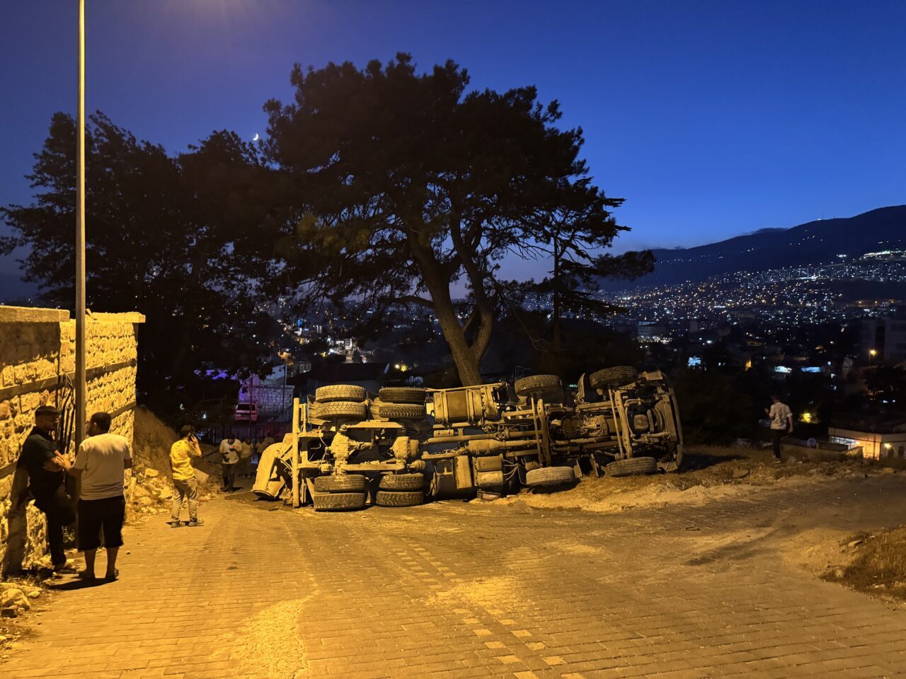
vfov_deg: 56.8
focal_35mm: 24
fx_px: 628
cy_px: 340
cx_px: 453
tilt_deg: -2.1
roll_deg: -1.6
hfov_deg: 71.6
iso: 800
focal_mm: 6.76
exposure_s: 1/25
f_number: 1.78
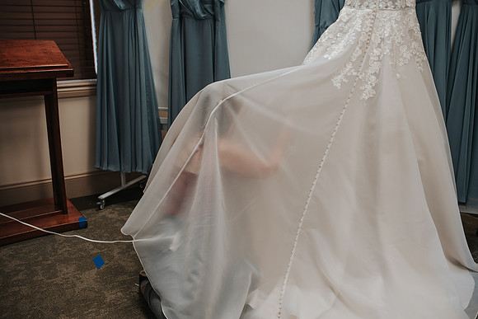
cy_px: 160
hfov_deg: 54.4
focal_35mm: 35
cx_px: 239
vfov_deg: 37.9
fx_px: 465
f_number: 2.8
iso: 360
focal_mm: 35
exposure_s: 1/125
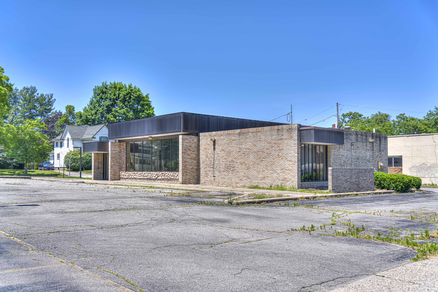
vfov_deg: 37.9
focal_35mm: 35
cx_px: 219
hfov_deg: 54.4
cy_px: 146
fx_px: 426
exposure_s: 1/2000
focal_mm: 35
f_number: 3.2
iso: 100
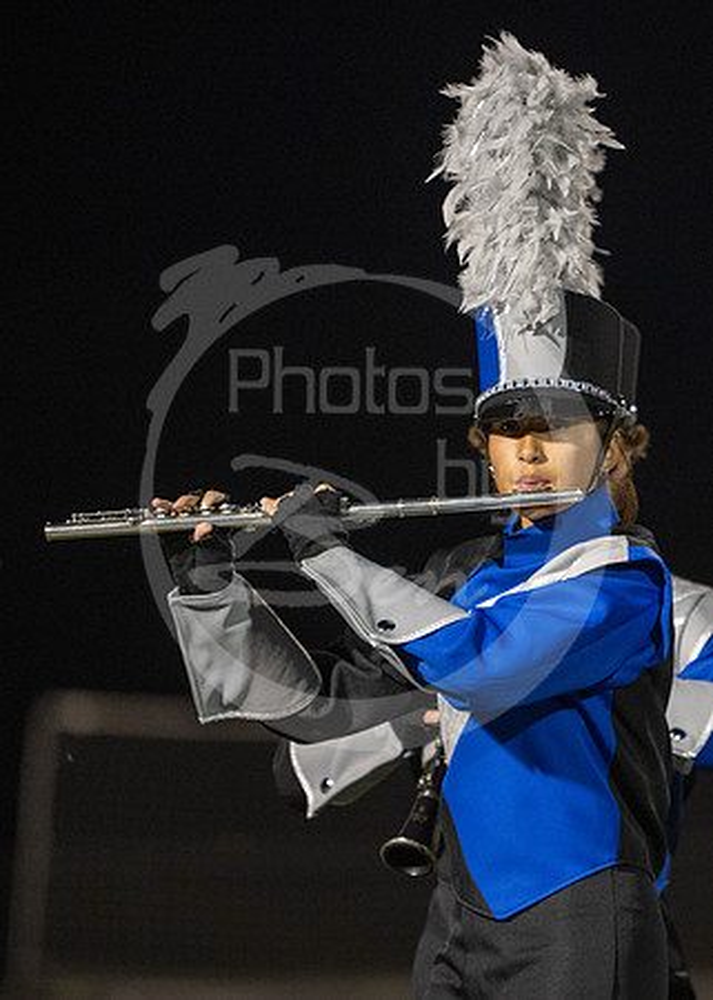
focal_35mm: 360
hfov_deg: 4.0
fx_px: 10227
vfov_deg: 5.6
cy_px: 527
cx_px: 578
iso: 4000
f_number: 2.8
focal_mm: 200
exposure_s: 1/500
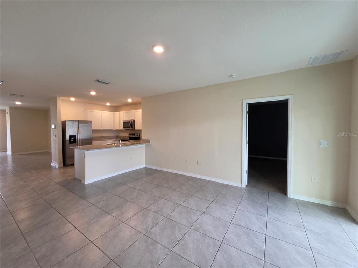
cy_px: 134
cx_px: 179
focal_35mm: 13
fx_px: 134
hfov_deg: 106.2
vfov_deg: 89.9
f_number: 1.9
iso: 160
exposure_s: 1/120
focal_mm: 2.2
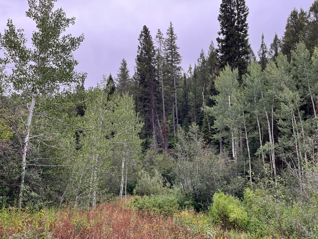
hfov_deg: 67.3
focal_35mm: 26
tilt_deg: +3.7
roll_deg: -0.8
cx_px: 159
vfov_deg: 53.1
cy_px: 120
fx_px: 239
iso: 64
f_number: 1.6
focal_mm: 5.1
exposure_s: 1/122
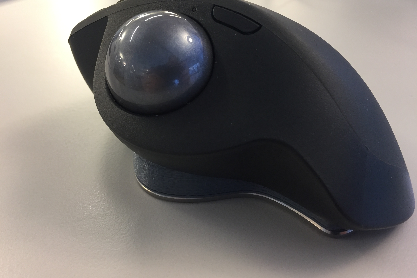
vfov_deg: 42.3
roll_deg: +1.8
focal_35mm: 31
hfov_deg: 60.3
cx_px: 208
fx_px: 359
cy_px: 128
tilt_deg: -33.0
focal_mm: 4.15
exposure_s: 1/33
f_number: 2.2
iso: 64
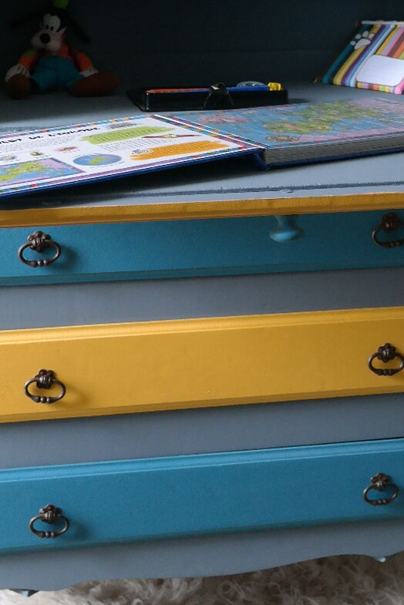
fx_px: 1110
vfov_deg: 30.3
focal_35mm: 66
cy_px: 216
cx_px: 222
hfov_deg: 20.6
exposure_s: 1/40
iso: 800
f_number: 3.5
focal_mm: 20
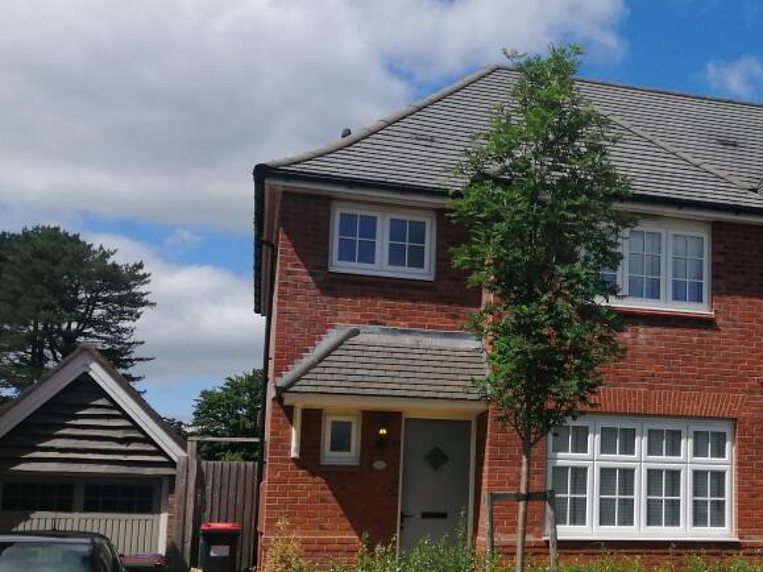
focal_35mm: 46
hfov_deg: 39.6
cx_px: 611
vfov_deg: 31.3
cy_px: 378
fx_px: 1014
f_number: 1.8
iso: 50
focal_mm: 3.6
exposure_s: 1/3521
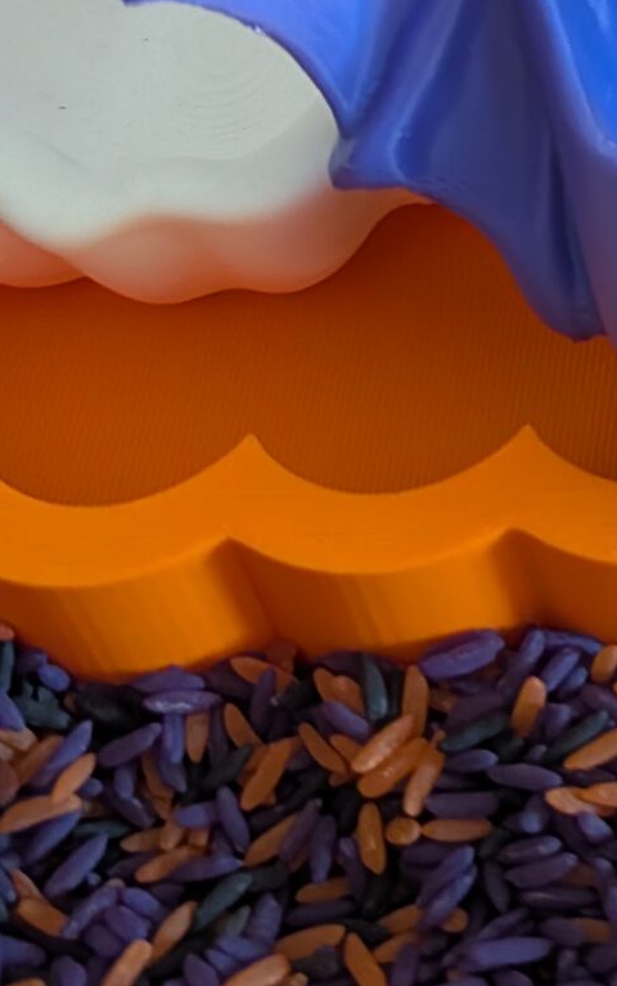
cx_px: 1138
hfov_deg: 13.6
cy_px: -39
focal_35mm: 85
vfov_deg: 23.2
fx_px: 2285
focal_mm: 6.9
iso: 608
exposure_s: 1/93.9
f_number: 1.68
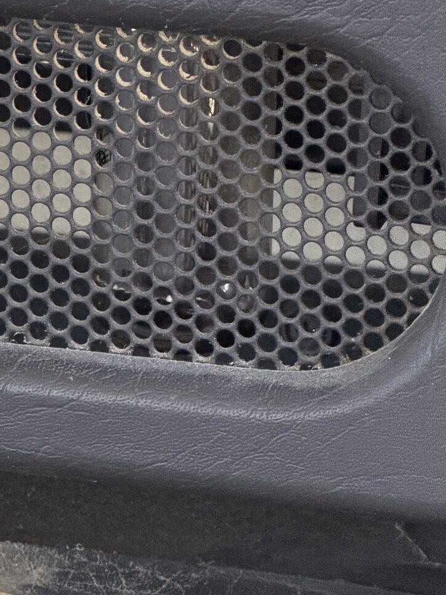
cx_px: -98
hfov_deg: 5.6
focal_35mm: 264
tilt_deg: -11.9
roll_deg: -1.2
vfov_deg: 7.4
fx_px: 4537
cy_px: -161
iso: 500
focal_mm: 16.89
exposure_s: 1/92
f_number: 2.8
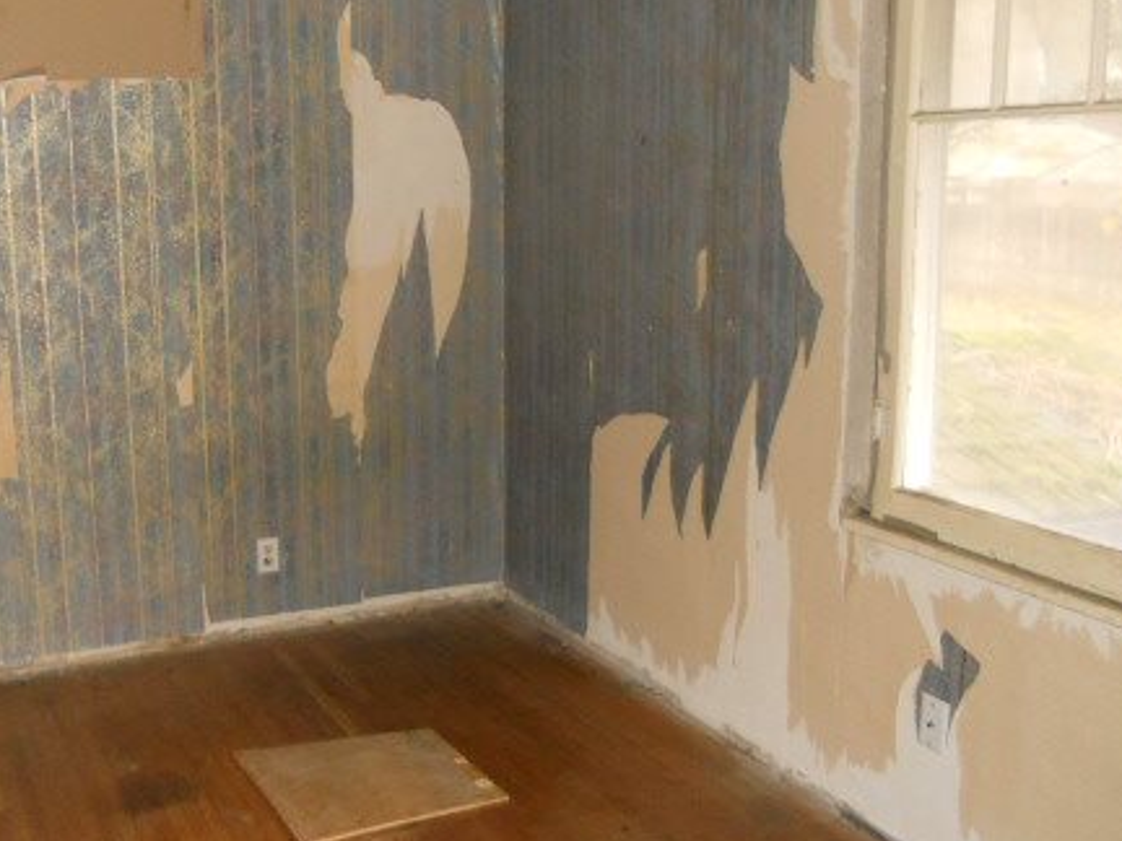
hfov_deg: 46.1
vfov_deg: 35.9
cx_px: 371
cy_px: 395
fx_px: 1297
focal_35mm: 40
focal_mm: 4.9
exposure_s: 1/25
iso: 400
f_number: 3.2
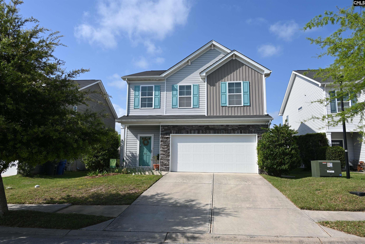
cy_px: 122
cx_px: 182
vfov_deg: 48.7
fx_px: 269
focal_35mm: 26
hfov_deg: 68.4
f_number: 7.1
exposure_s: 1/400
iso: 100
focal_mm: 26.5
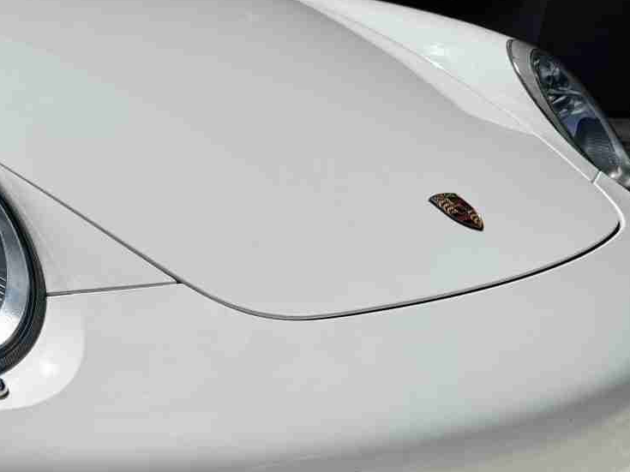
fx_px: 855
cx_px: 87
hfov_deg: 38.2
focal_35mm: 47
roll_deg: -2.1
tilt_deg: -27.8
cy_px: 436
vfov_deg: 29.4
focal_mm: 6.76
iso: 80
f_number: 1.78
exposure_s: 1/15152
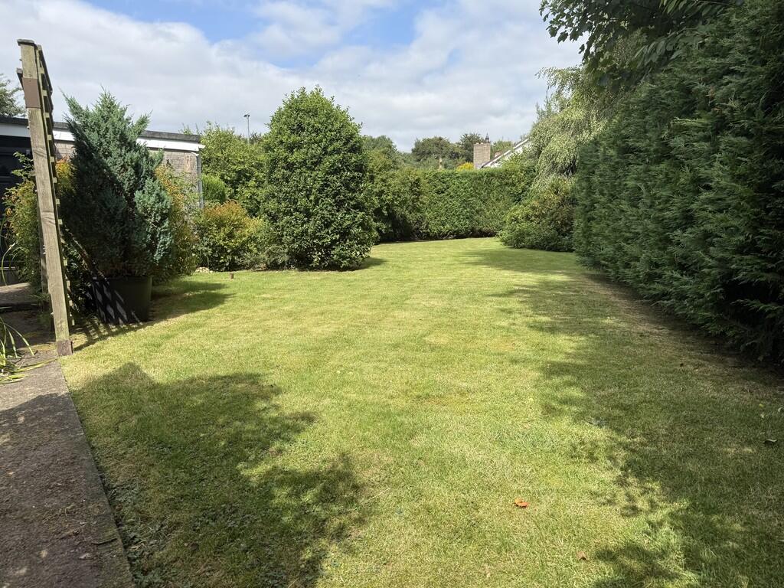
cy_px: 294
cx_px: 392
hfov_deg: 71.6
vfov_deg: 56.8
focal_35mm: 24
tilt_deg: -7.4
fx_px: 544
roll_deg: +0.5
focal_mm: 6.76
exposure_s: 1/2703
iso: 80
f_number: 1.78
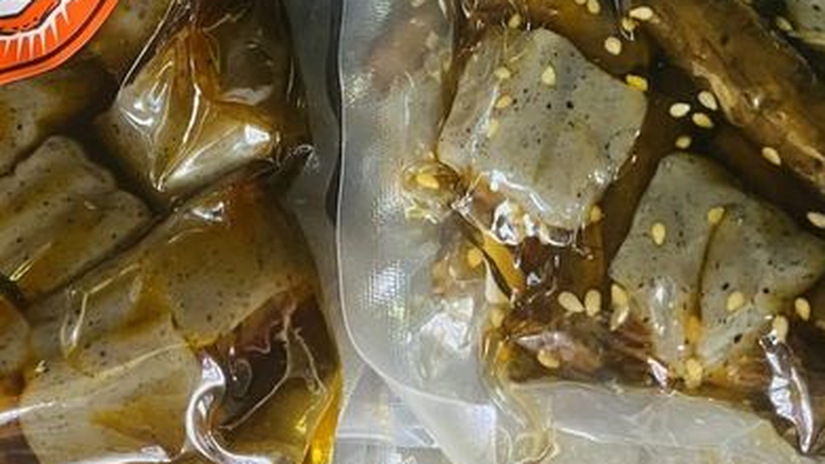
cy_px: 26
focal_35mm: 59
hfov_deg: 35.4
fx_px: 1291
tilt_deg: -61.4
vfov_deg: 19.9
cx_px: 353
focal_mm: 4.25
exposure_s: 1/50
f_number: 1.8
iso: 400
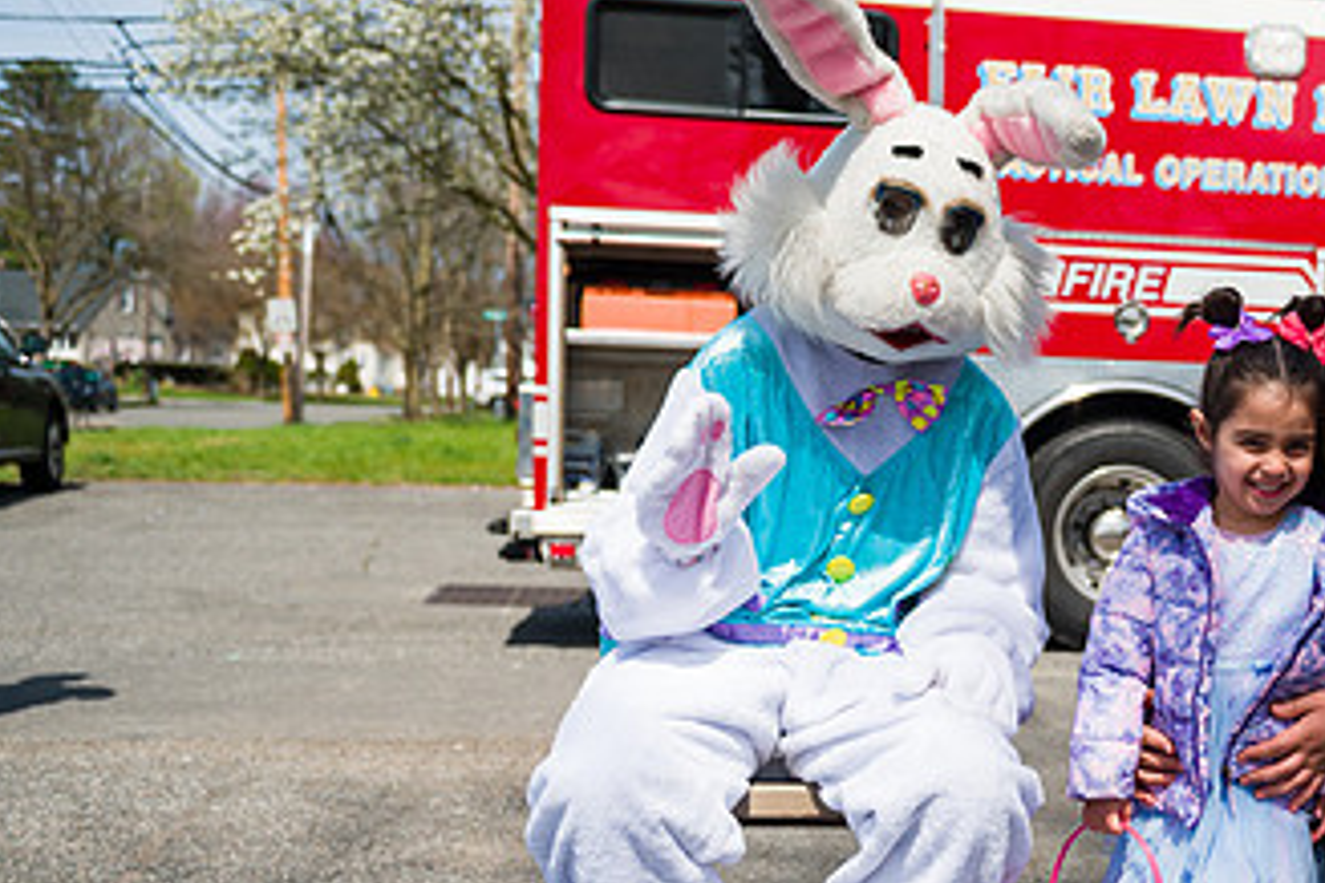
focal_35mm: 55
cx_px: 1058
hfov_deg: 35.1
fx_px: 2024
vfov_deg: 24.5
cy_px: 575
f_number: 4
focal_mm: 31
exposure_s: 1/4000
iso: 200
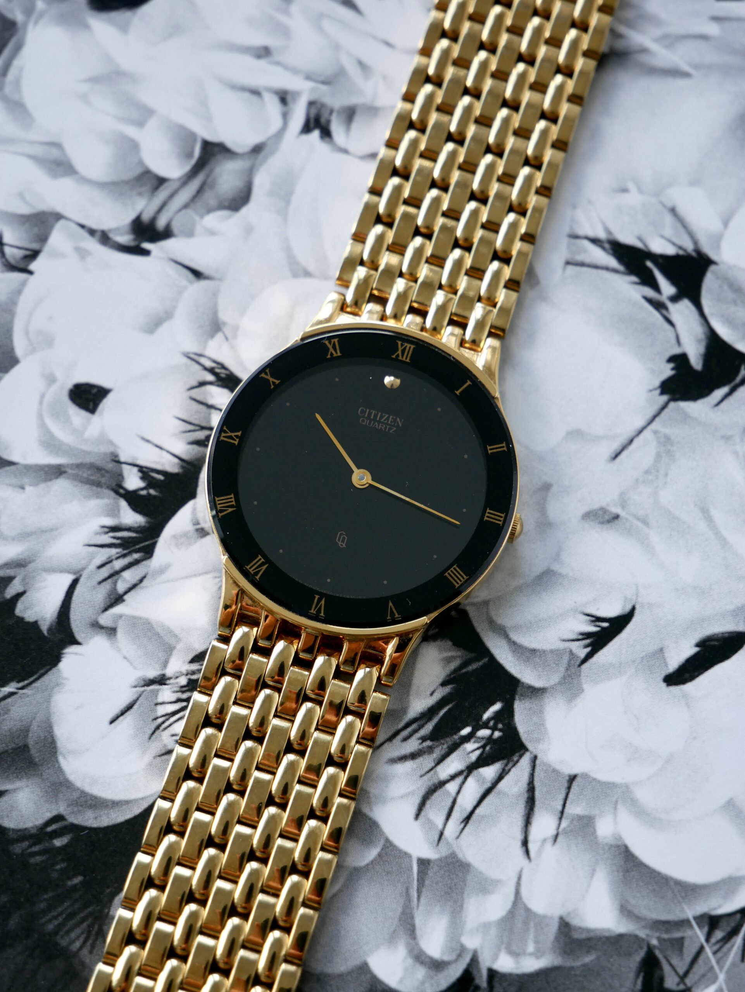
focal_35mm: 72
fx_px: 2065
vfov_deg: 27.0
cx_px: 372
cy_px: 496
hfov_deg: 20.5
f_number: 5.3
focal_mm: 36
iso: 250
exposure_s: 1/80
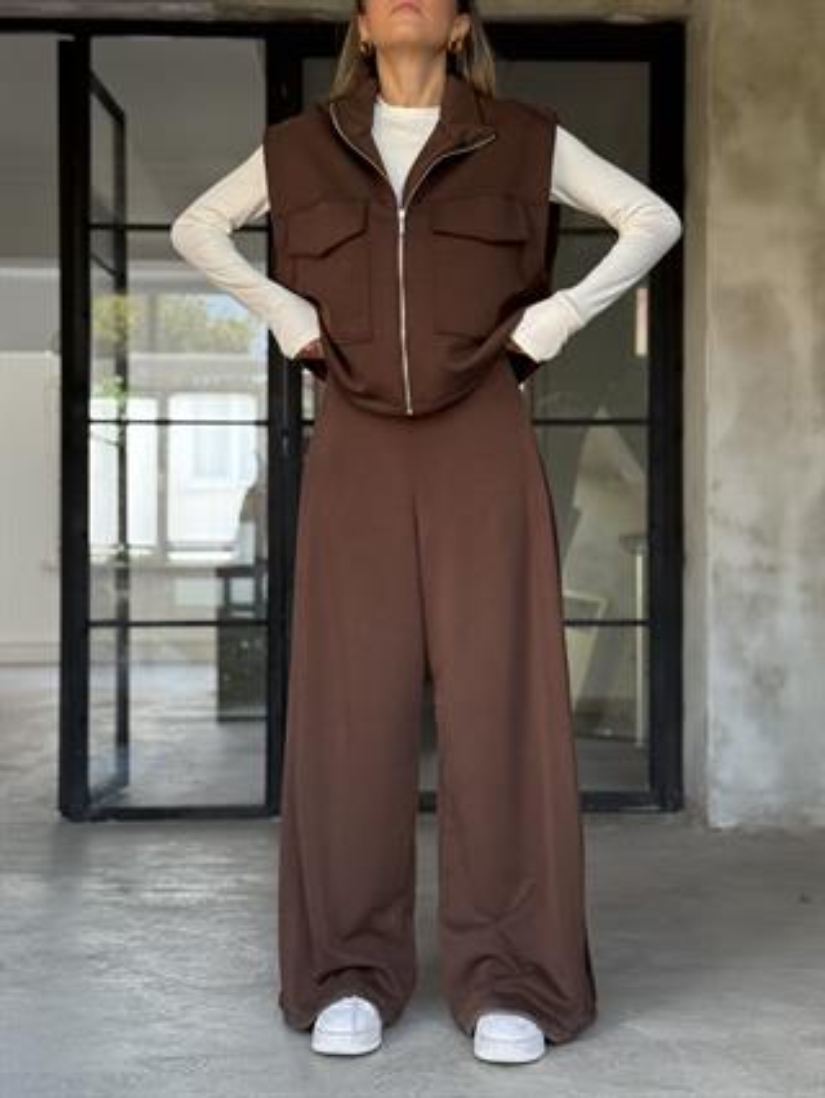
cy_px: 549
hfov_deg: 30.3
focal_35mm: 48
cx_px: 412
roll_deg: -0.4
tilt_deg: +0.9
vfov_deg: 39.6
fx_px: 1524
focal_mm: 6.76
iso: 160
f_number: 1.78
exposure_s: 1/60
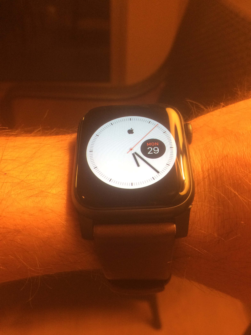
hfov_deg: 48.2
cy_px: 168
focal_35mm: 29
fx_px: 280
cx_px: 126
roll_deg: +0.3
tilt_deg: -40.0
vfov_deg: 61.7
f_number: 2.2
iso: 200
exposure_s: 1/33
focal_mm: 4.15
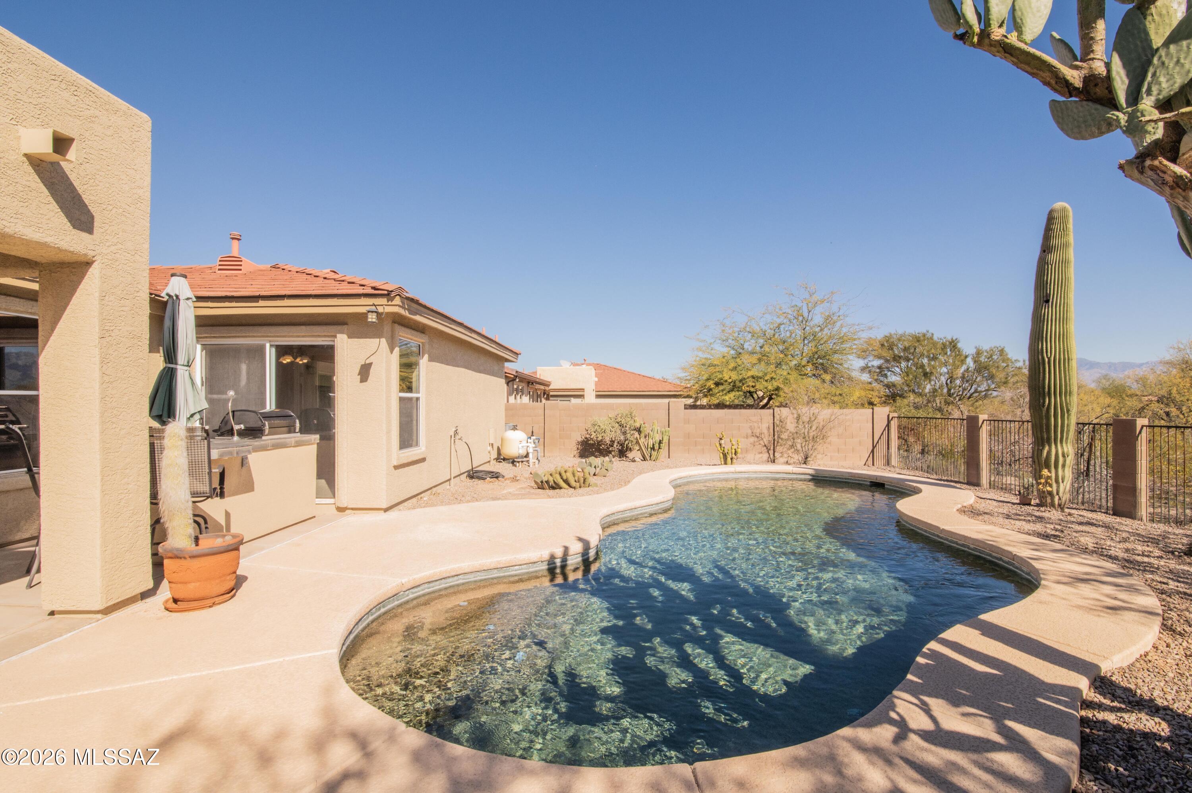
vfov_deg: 73.7
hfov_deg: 96.8
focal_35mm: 16
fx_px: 529
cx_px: 596
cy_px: 396
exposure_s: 1/320
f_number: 22
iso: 1250
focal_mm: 16
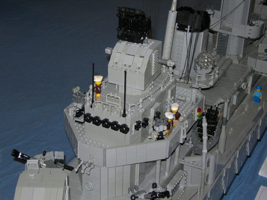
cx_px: 134
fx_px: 555
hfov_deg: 27.0
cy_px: 100
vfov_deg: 20.4
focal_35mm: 72
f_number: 3.7
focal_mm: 14.9
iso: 50
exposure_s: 1/60.1
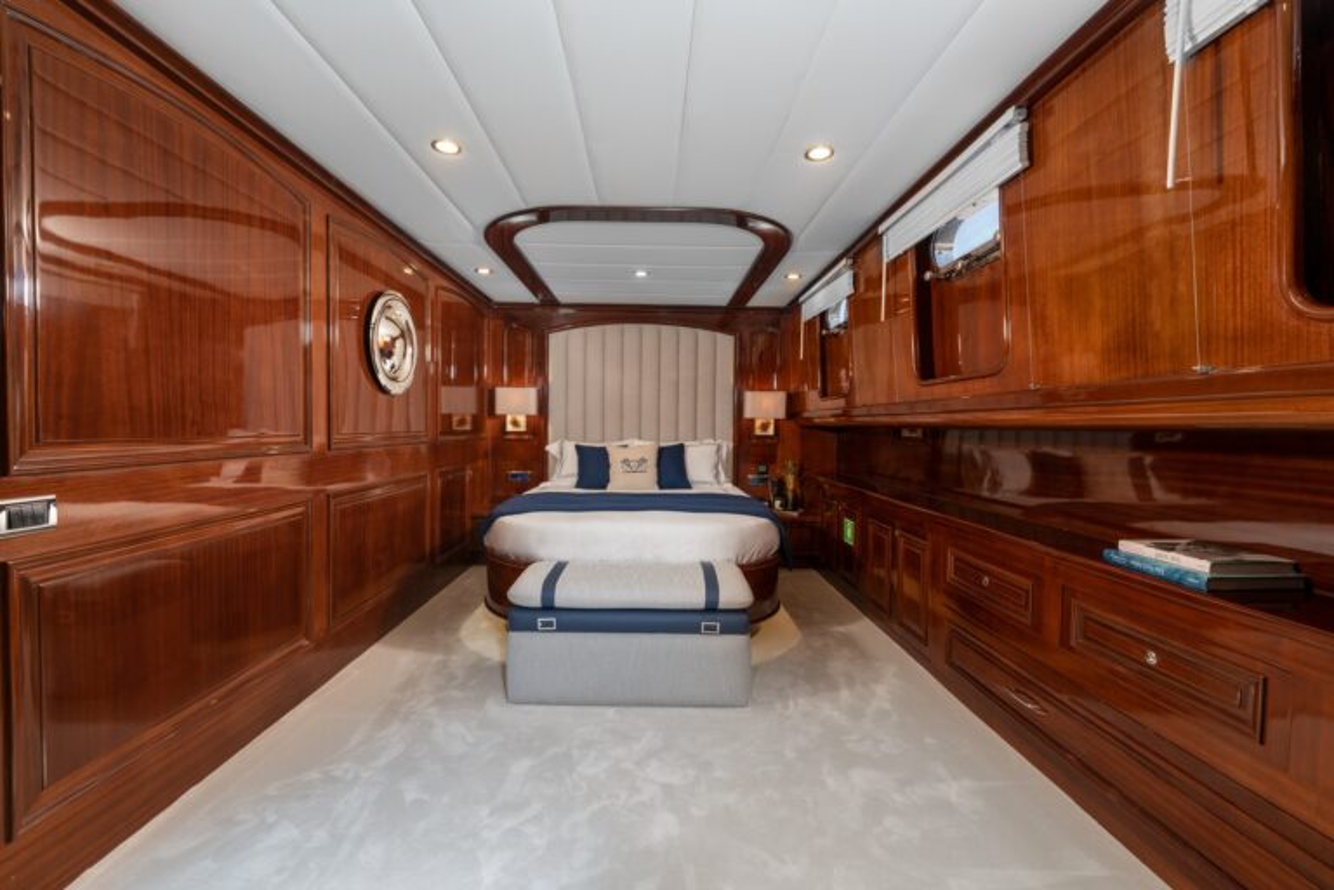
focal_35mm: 14
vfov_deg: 81.2
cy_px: 445
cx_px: 667
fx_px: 519
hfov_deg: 104.3
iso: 640
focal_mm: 14
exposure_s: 1/3
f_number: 9
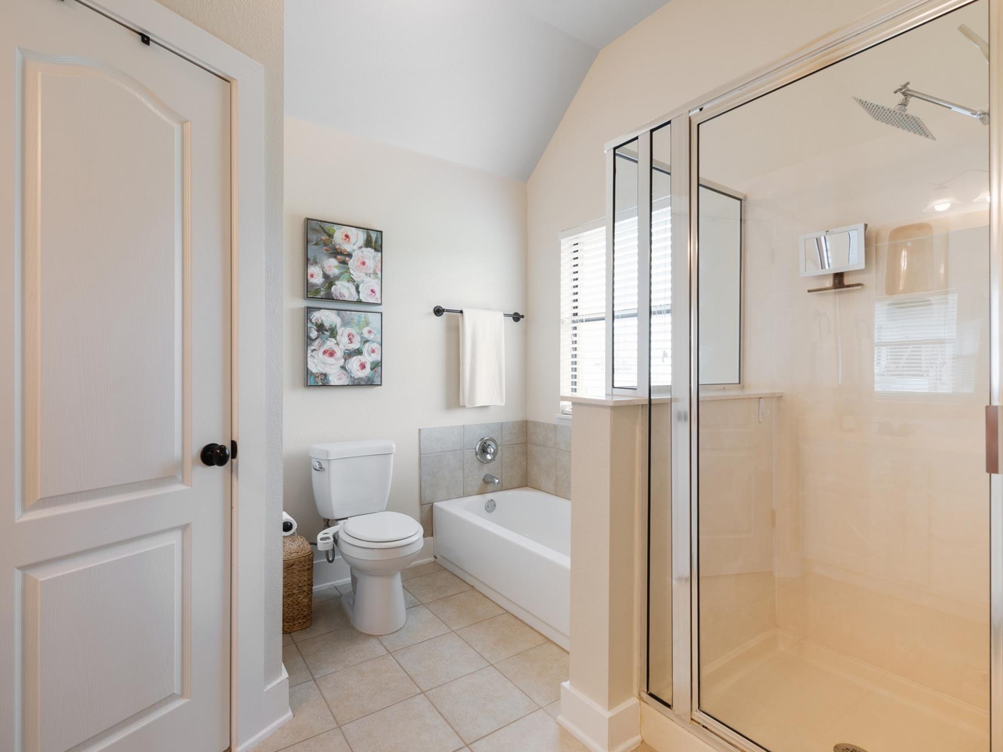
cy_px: 372
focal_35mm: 18
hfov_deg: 87.7
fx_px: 522
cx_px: 486
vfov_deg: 71.6
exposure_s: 1/3
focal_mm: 16
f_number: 8
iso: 400
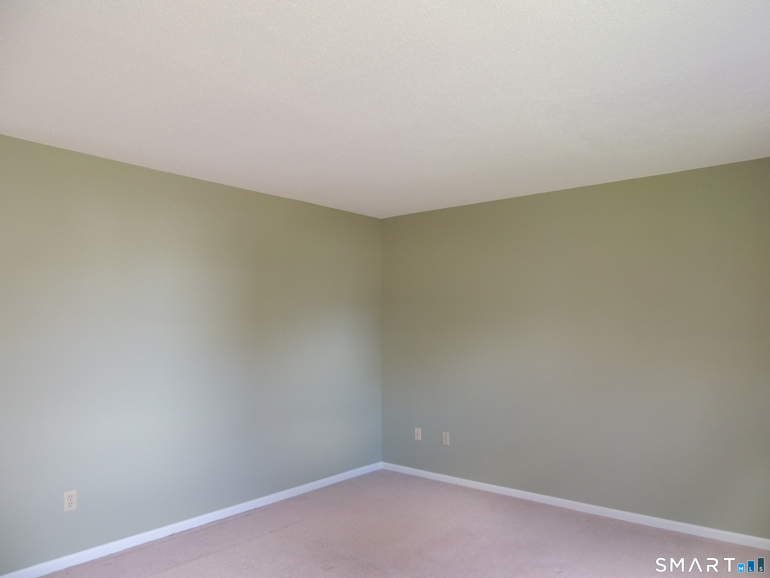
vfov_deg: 56.8
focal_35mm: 24
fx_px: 534
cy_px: 289
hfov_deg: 71.6
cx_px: 385
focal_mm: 4.3
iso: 360
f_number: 3
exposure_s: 1/30
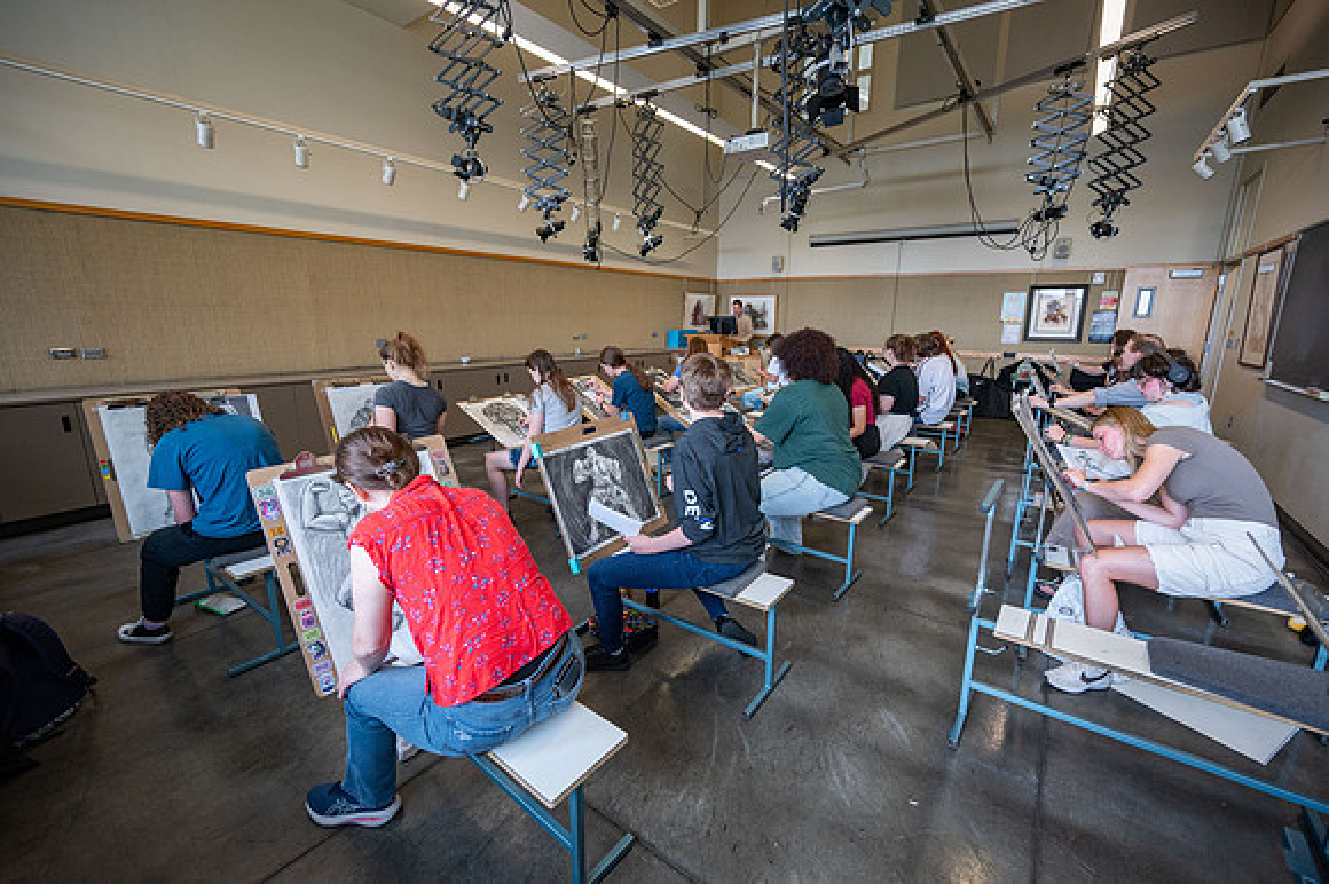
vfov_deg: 77.3
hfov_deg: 100.4
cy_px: 442
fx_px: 553
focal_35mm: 15
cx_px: 664
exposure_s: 1/200
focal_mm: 15
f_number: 4
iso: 800
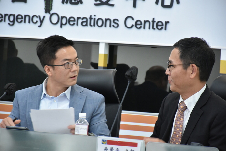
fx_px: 1319
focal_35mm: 210
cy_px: 76
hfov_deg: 9.8
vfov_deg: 6.5
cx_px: 113
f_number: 5.6
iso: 2000
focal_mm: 140
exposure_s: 1/40
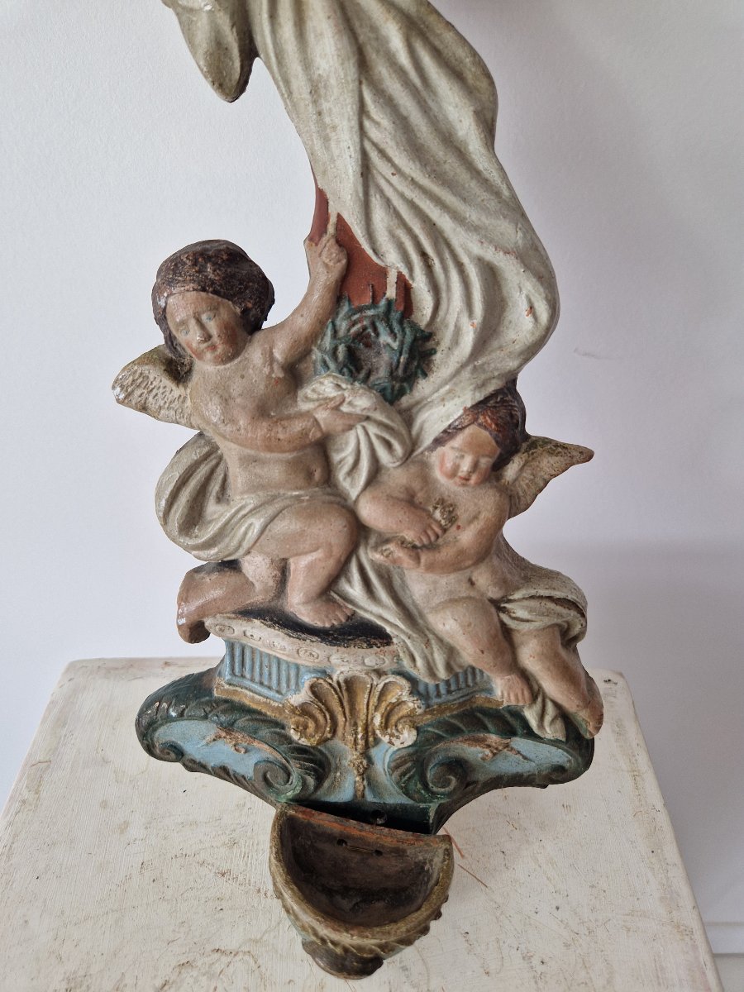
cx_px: 372
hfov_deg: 58.9
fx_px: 659
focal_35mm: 23
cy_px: 496
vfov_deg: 73.9
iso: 50
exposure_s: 1/121
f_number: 1.8
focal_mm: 5.4
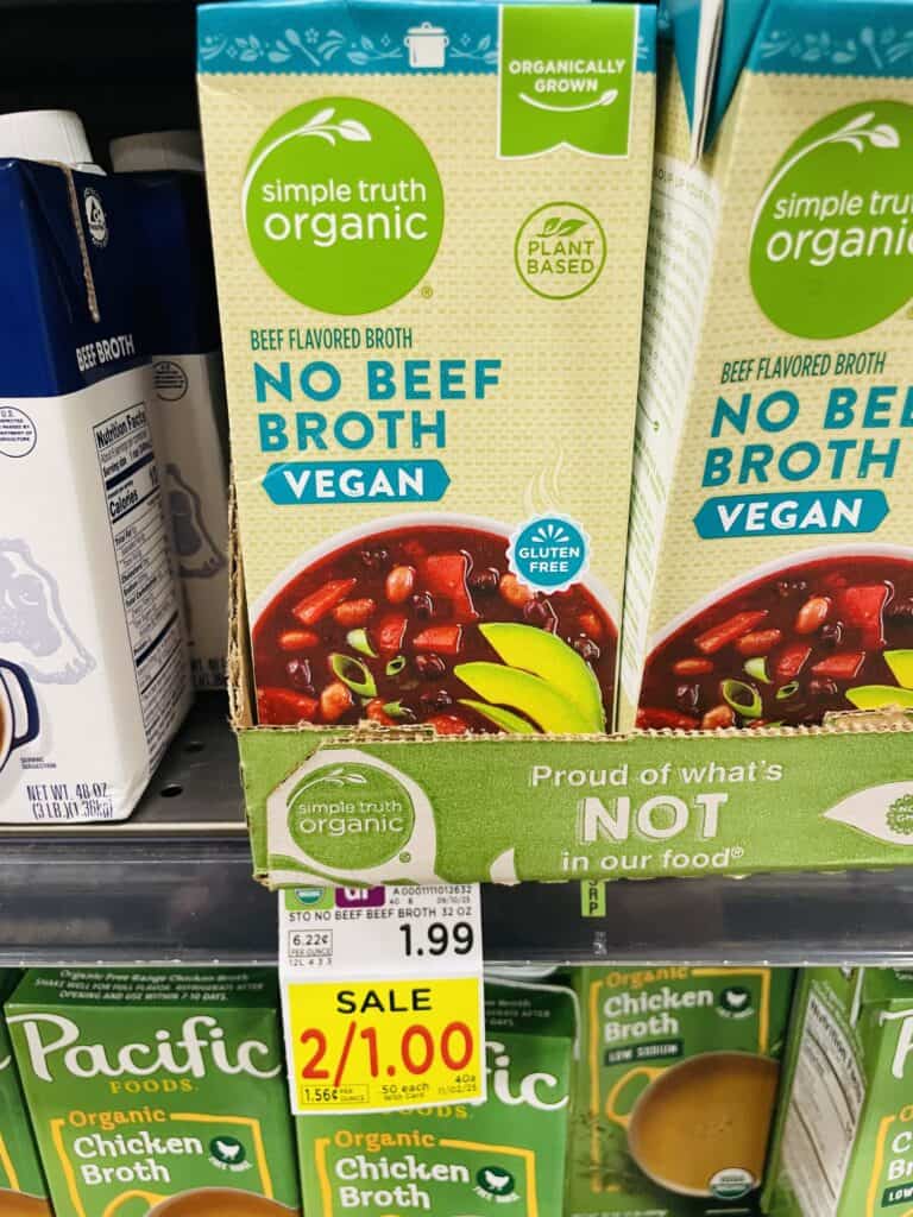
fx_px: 914
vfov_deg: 67.3
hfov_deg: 53.1
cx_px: 456
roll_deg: +0.5
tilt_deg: -23.1
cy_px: 608
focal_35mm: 26
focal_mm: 4.2
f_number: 1.6
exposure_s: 1/60
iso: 200
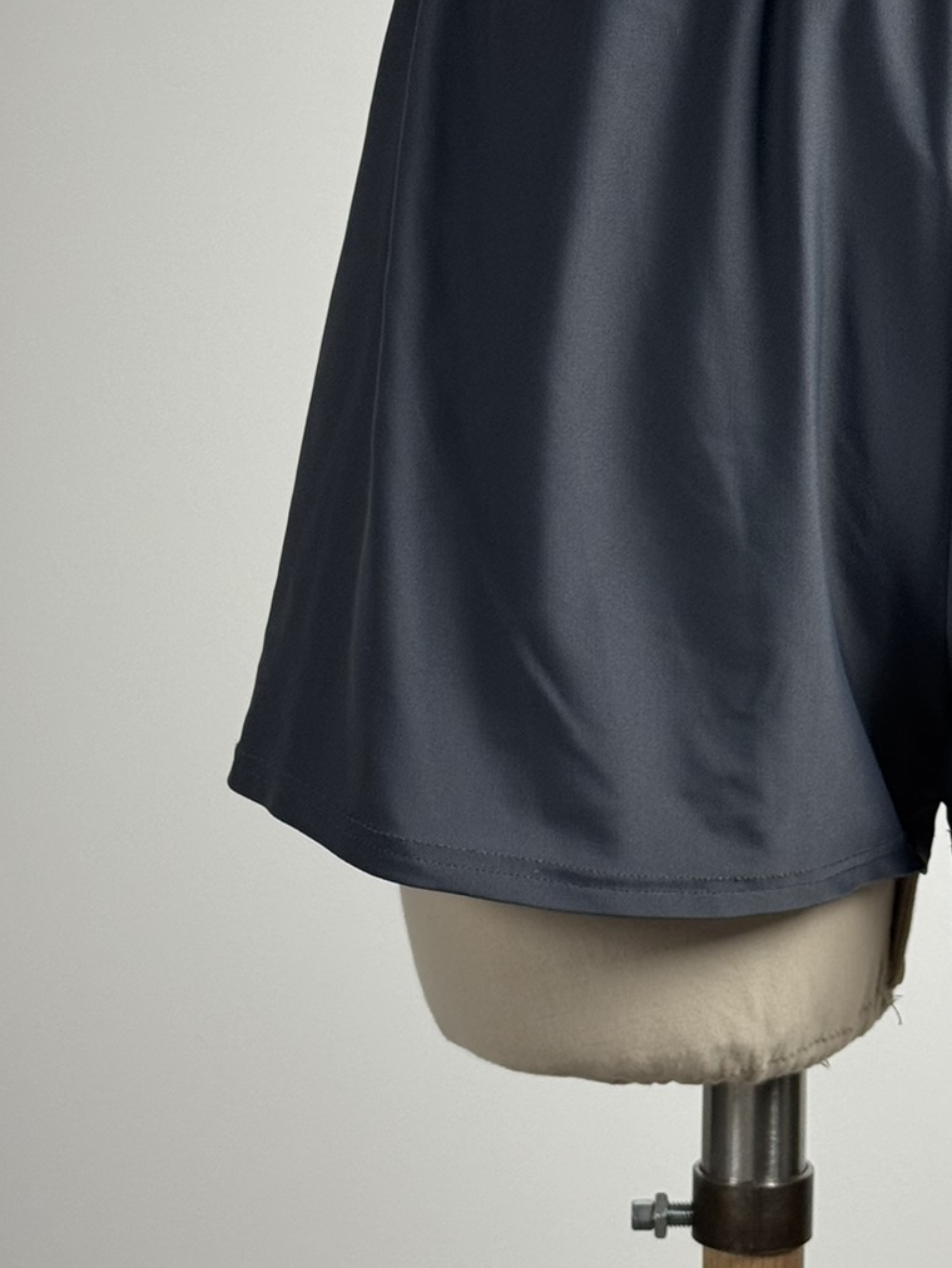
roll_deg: +0.5
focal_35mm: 97
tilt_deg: -4.8
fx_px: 3556
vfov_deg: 20.2
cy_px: 514
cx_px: 927
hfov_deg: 15.0
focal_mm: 6.76
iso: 100
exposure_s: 1/100
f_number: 1.78
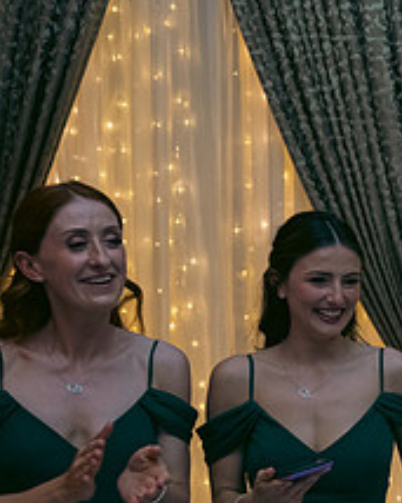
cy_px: 347
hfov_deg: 20.7
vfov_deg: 30.7
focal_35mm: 61
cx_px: 625
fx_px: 908
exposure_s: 1/160
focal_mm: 24
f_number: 3.5
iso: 800
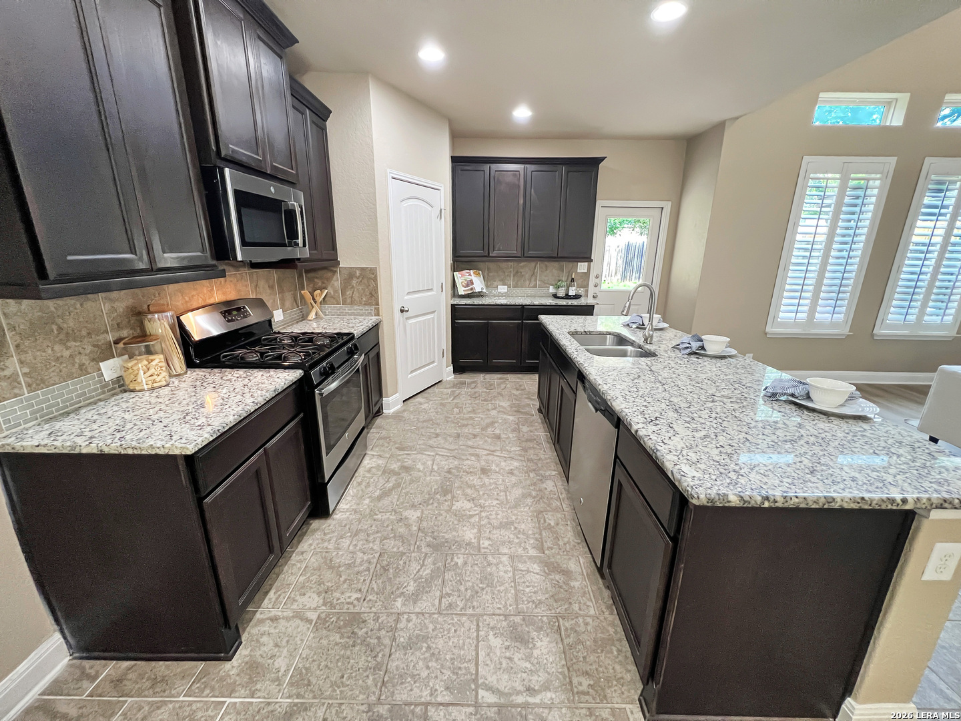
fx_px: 361
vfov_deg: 89.9
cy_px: 360
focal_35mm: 13
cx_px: 480
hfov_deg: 106.2
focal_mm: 1.57
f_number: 1.8
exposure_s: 1/60
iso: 320
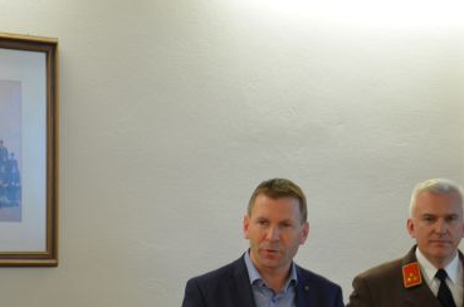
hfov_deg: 12.5
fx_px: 2108
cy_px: 267
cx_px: 296
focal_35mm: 164
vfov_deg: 8.3
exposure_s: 1/40
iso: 800
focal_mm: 62
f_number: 5.3
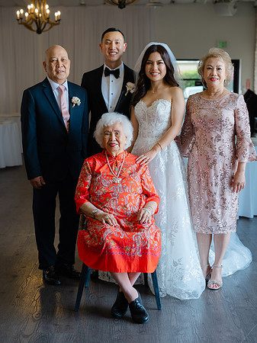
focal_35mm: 63
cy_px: 172
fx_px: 624
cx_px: 128
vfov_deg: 30.7
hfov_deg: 23.3
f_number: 4
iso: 1000
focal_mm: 80
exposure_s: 1/125
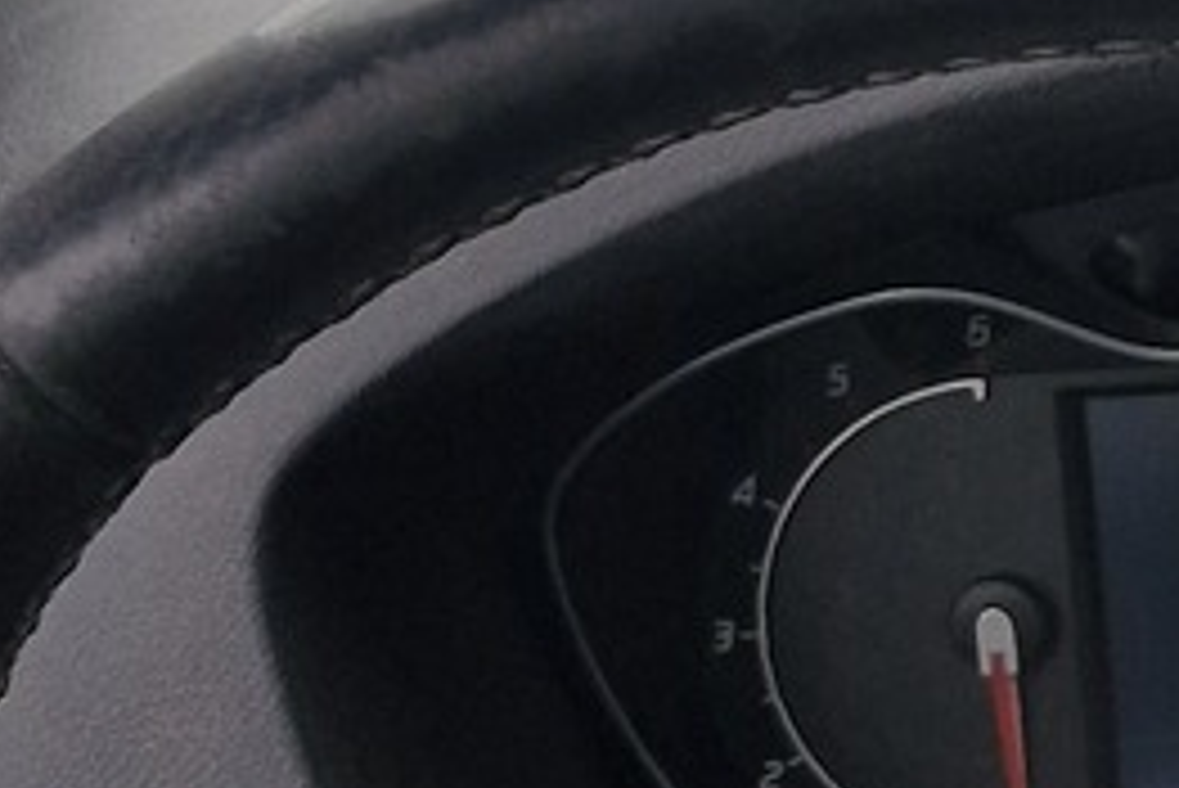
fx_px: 4784
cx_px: 1809
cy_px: 567
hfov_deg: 13.2
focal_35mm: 146
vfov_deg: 9.4
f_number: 1.8
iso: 160
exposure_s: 1/180
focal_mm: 5.54
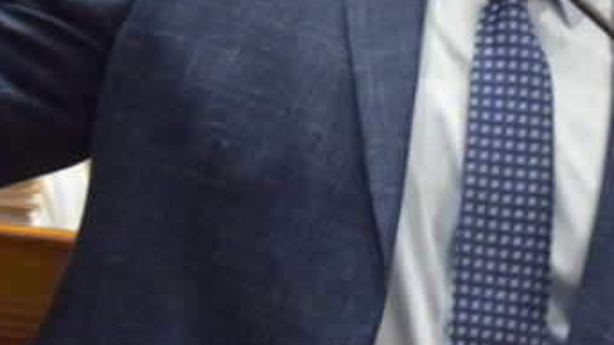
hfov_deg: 6.5
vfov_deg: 3.7
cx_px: 499
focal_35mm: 330
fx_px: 5370
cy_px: -25
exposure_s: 1/50
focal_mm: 70
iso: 6400
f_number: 4.5
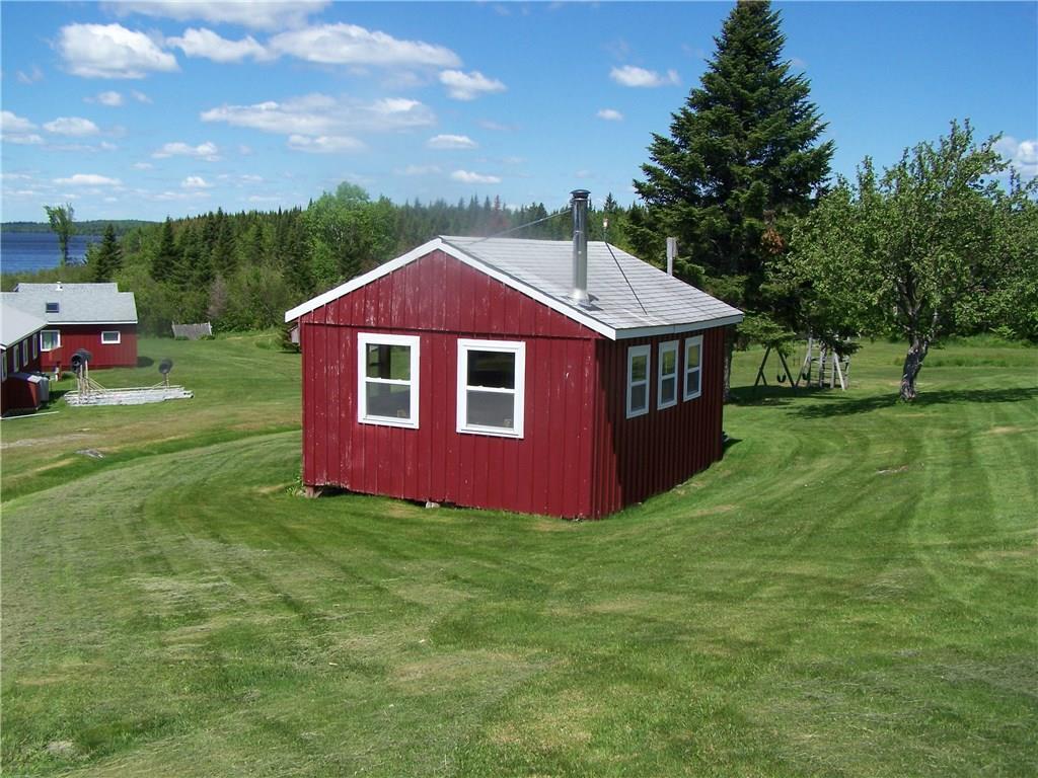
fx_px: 1139
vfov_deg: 37.7
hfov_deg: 49.0
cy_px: 389
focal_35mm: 38
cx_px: 519
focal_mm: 6.3
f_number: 4
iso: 64
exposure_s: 1/500
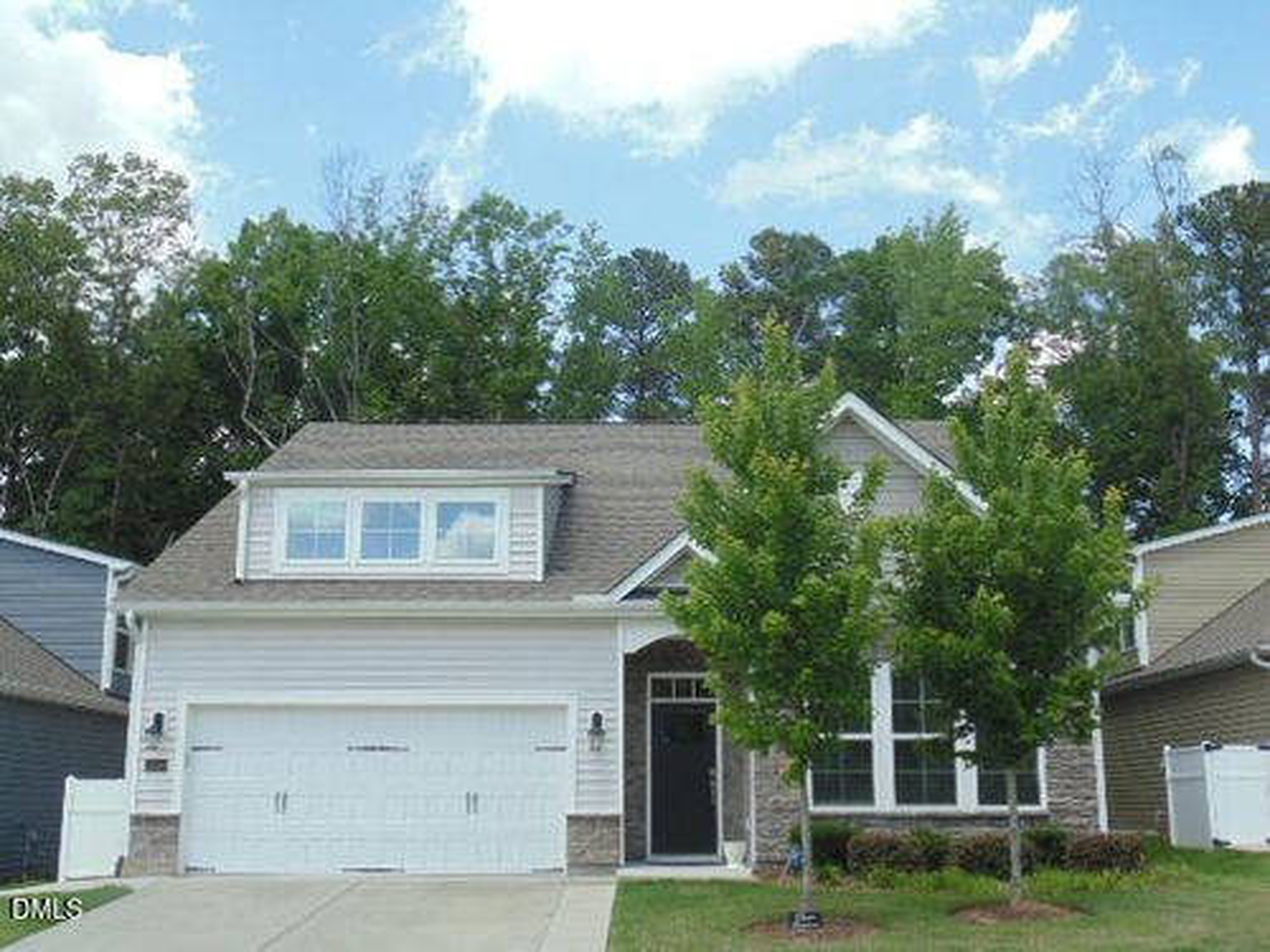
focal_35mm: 41
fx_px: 1504
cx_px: 635
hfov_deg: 45.8
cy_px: 476
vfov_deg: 35.1
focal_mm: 7.4
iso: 80
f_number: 3.6
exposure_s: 1/500
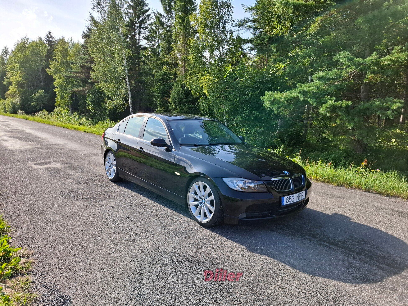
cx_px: 204
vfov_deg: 58.9
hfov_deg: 73.9
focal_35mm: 23
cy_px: 153
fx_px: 271
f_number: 1.8
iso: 50
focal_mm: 5.54
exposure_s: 1/1027
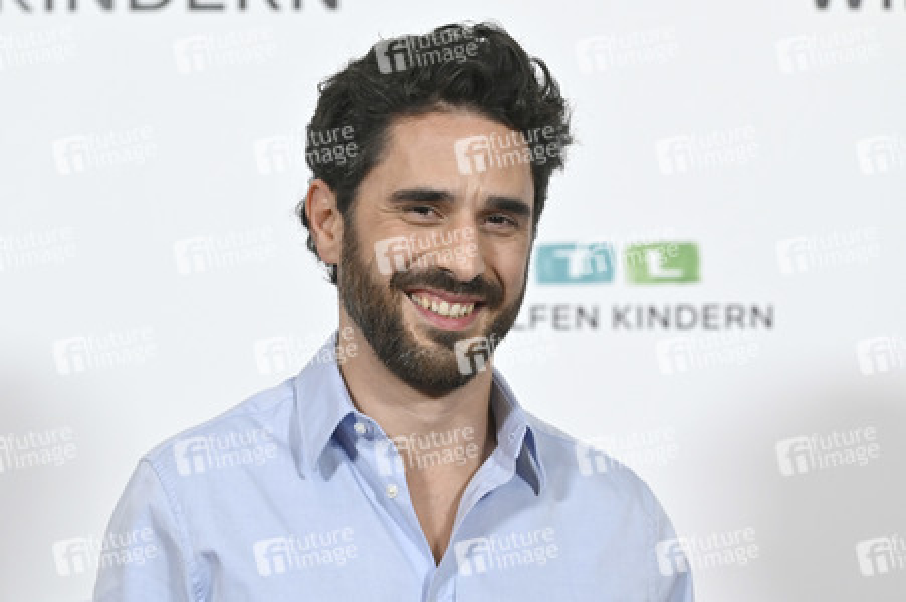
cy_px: 301
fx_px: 4527
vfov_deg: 7.6
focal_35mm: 180
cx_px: 453
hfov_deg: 11.4
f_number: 4.5
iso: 1600
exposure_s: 1/640
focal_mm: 180
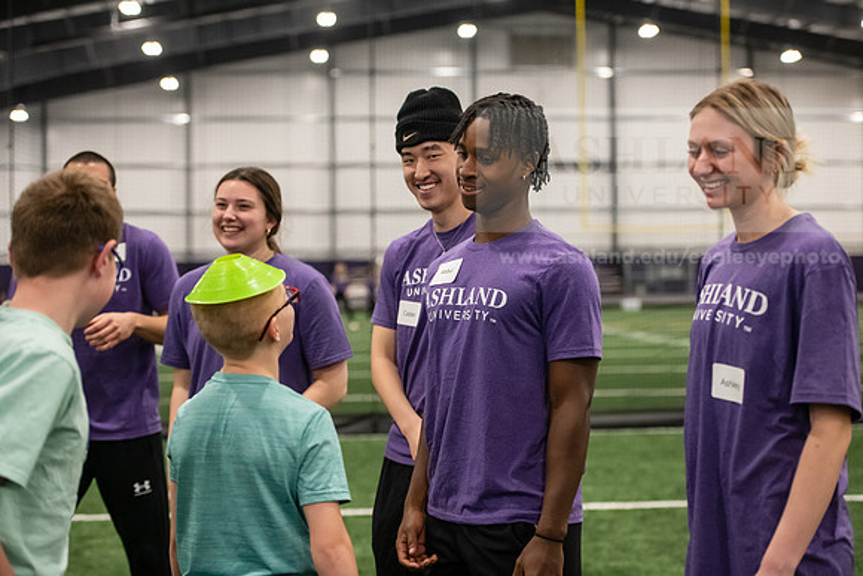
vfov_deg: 19.5
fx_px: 1678
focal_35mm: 70
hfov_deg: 28.8
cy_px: 288
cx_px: 432
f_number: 3.2
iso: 4000
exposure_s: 1/320
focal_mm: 70
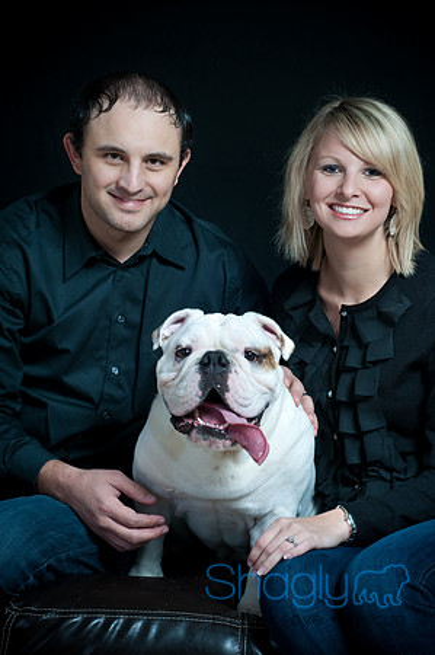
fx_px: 1362
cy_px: 328
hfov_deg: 18.1
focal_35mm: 75
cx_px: 218
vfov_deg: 27.0
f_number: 5.6
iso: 100
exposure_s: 1/200
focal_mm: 50
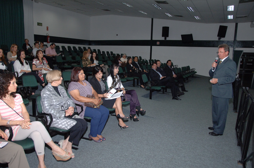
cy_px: 84
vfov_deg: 43.5
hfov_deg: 62.0
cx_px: 127
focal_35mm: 30
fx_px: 211
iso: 800
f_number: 4.5
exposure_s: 1/250
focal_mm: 20
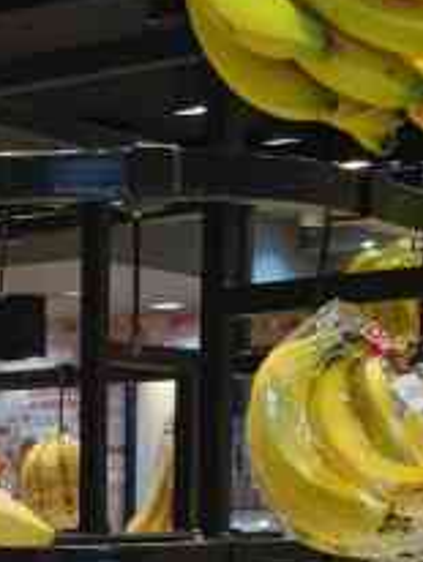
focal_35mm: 122
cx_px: -104
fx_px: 1984
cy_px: 1019
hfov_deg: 11.9
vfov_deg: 14.2
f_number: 1.6
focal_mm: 5.56
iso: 50
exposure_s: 1/172
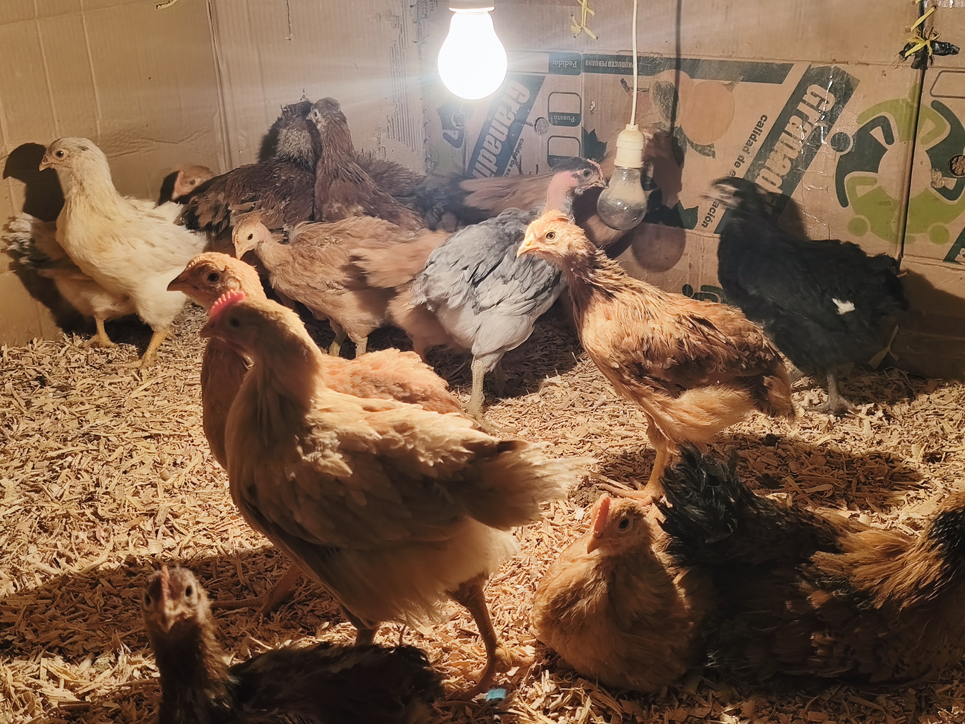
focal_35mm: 41
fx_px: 1143
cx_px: 482
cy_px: 362
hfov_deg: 45.8
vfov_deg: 35.1
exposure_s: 1/50
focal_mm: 6.18
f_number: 1.65
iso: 400
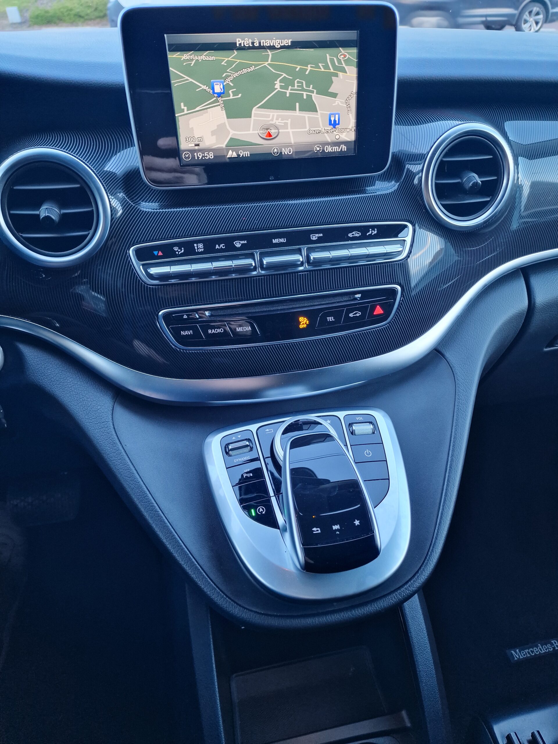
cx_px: 279
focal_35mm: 23
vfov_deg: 73.9
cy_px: 372
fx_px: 494
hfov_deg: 58.9
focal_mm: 6.4
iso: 250
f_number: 1.8
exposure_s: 1/55
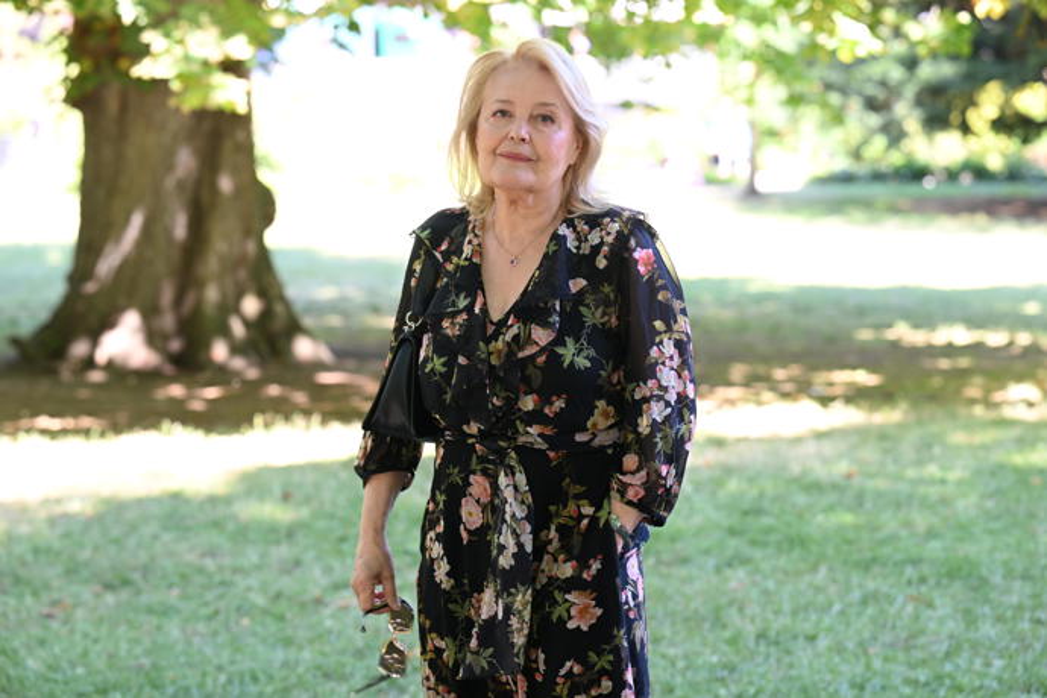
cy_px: 349
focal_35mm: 102
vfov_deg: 13.4
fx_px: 2966
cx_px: 524
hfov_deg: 20.0
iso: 250
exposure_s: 1/50
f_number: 4.5
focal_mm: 102
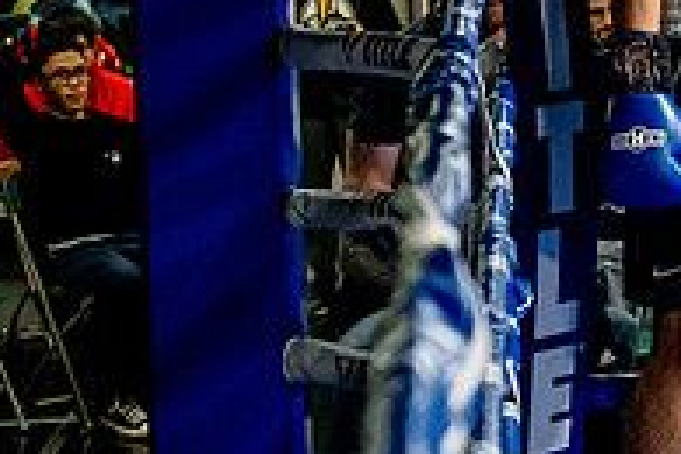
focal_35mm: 155
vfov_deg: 8.8
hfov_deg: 12.7
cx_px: 939
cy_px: -12
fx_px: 2932
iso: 5000
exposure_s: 1/800
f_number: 2.8
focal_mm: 35
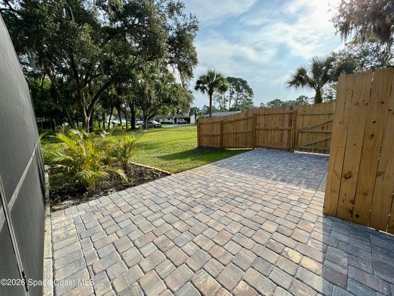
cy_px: 148
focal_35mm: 14
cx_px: 197
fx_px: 159
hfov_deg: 102.1
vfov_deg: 85.7
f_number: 2.2
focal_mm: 2.22
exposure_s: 1/681
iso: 40
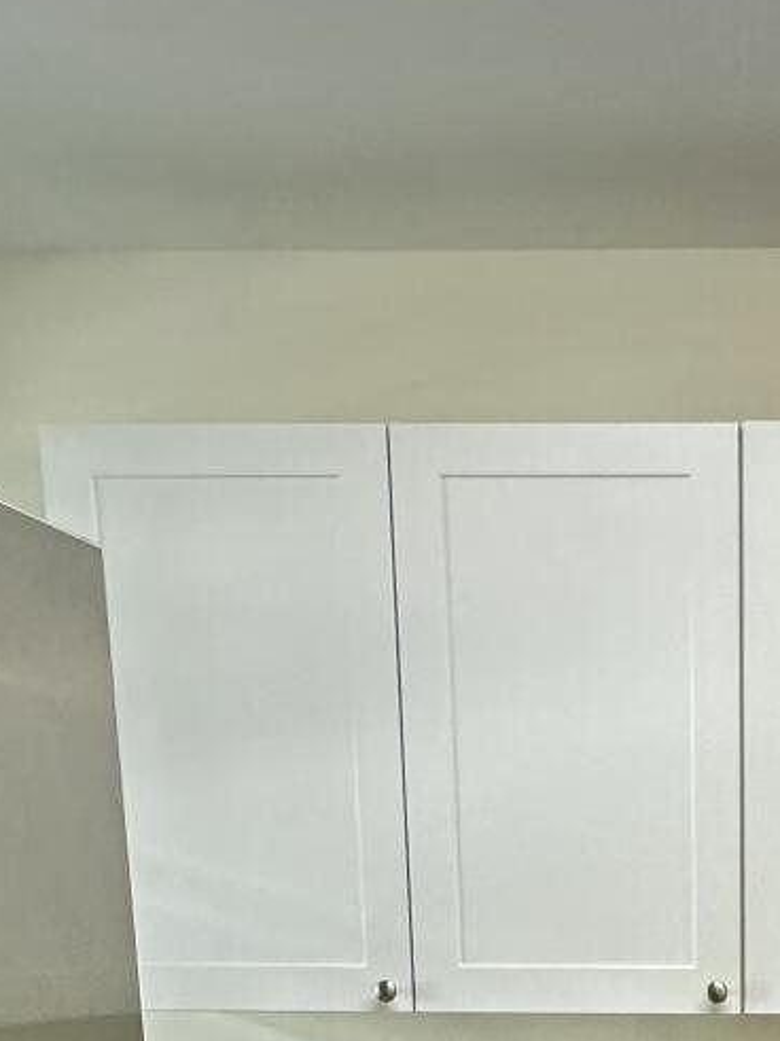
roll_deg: -1.0
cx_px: 797
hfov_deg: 24.4
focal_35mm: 57
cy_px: 1278
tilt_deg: -10.1
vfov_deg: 28.8
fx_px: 1713
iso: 200
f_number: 2.2
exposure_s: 1/120
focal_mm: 2.22
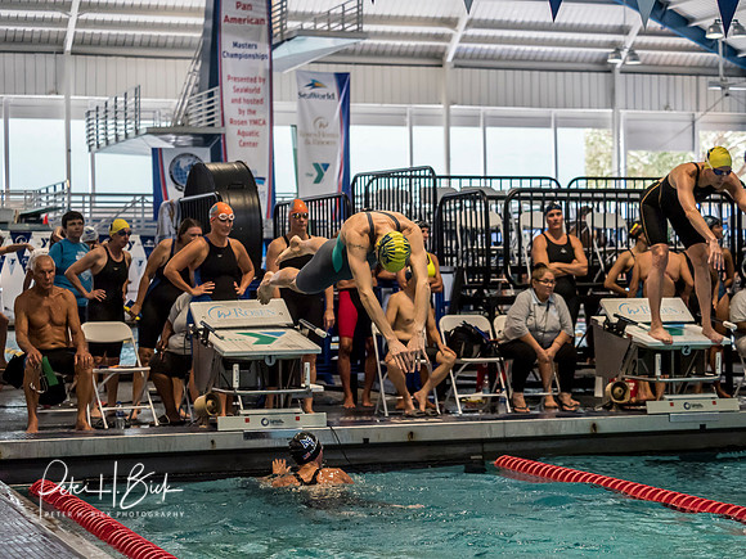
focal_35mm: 80
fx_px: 1724
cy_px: 280
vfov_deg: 18.4
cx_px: 373
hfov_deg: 24.4
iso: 2000
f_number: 2.8
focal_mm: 40
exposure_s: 1/1000
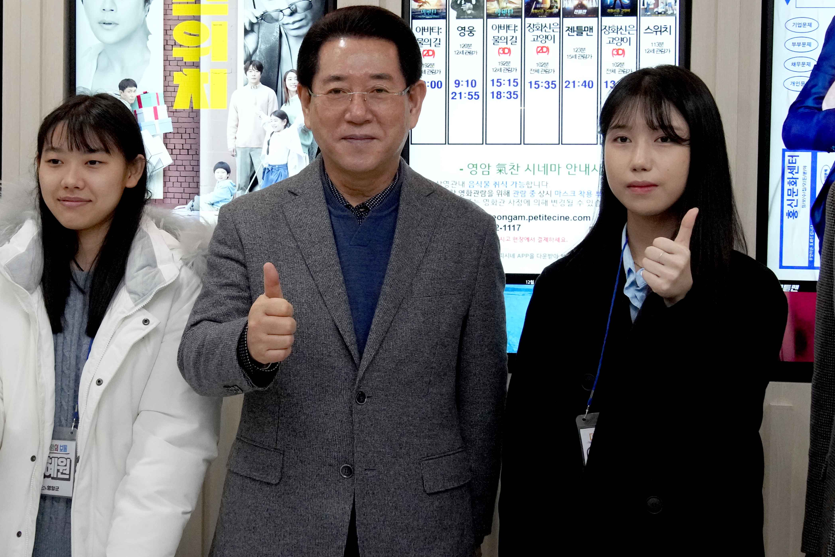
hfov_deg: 31.3
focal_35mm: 64
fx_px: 1484
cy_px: 187
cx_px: 306
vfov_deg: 21.2
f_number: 8
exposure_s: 1/200
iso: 3200
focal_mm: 31
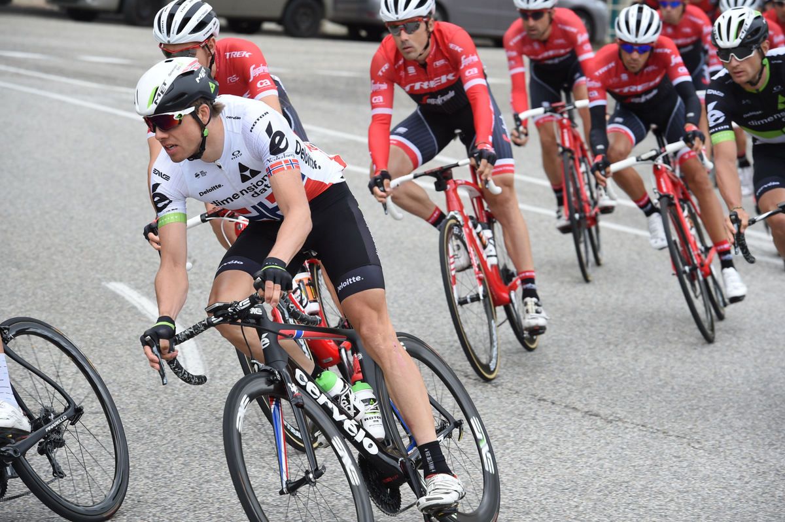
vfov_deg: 8.3
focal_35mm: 165
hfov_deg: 12.5
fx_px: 3595
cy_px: 261
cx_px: 392
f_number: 7.1
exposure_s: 1/800
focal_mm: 165
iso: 1250
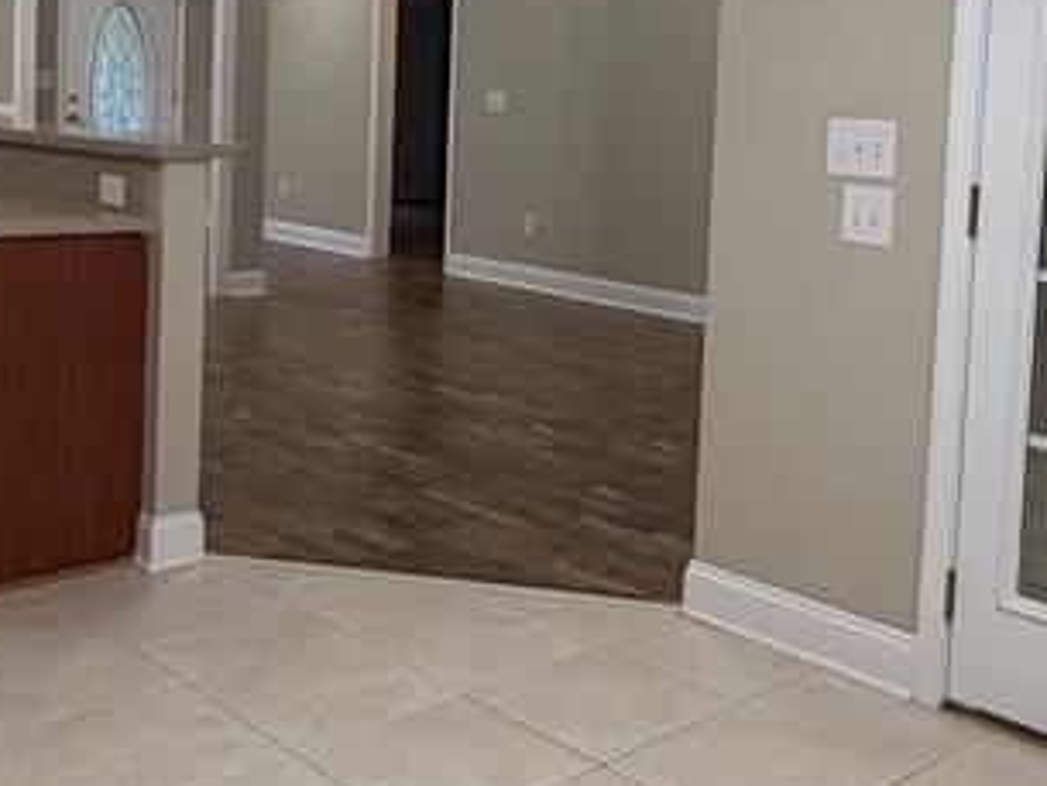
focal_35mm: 47
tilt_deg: -2.9
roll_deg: -2.4
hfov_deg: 40.3
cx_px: 608
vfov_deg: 30.2
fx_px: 1422
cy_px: 172
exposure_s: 1/120
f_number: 2.2
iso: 200
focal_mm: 2.22
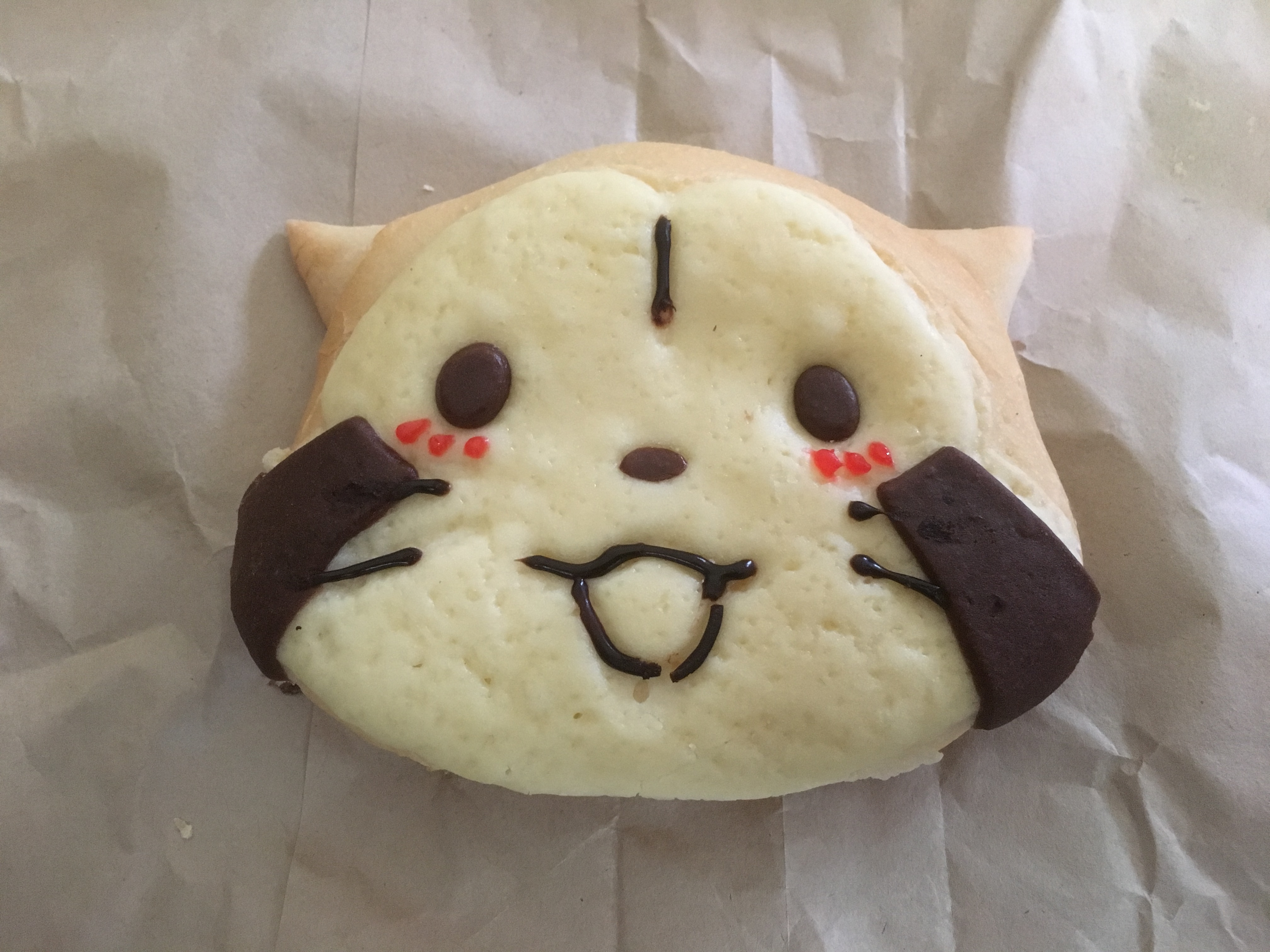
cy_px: 476
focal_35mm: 29
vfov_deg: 48.2
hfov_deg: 61.7
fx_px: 1064
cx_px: 635
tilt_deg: -77.0
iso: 250
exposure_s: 1/15
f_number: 2.2
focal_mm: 4.15
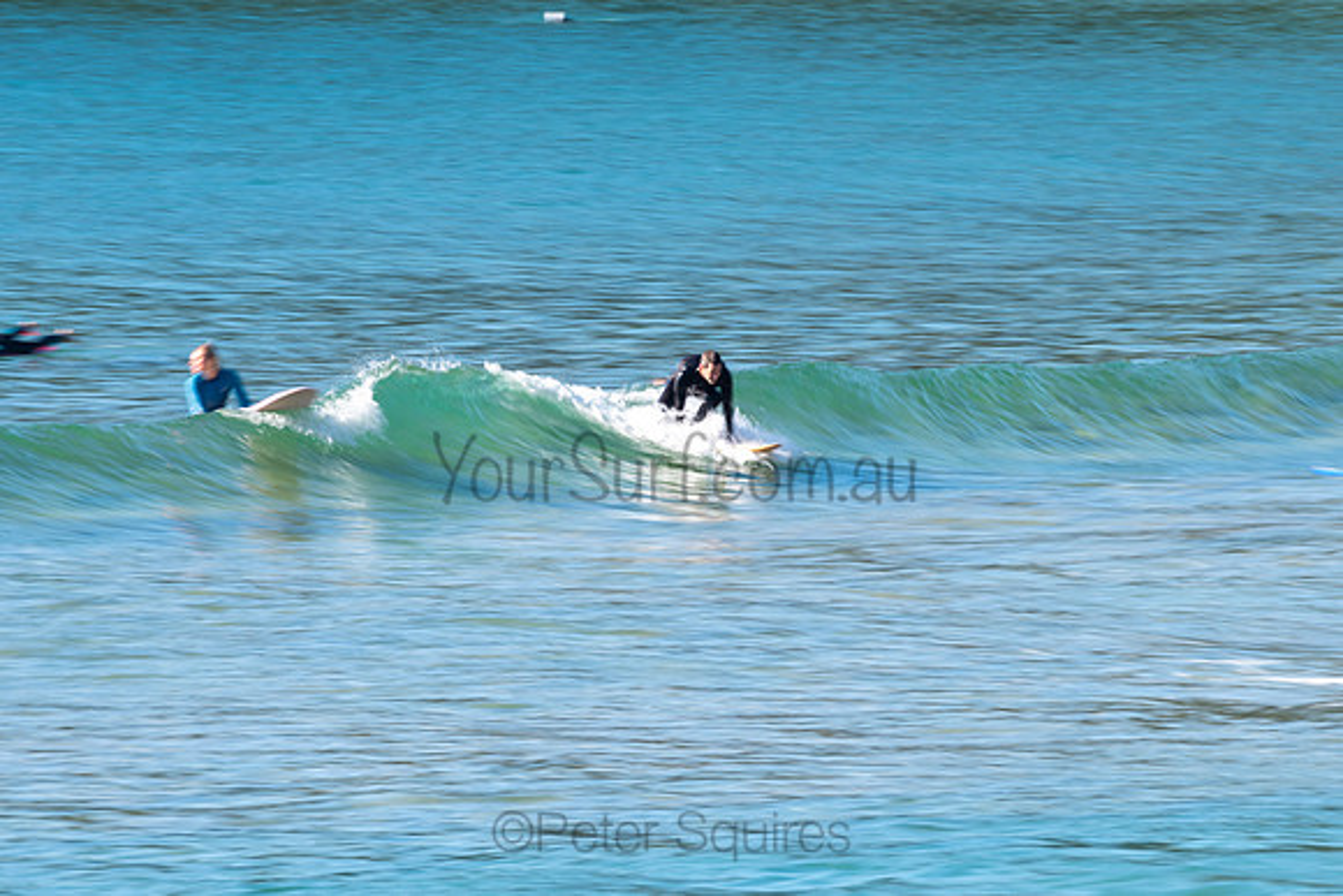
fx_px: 22334
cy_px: 438
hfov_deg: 3.4
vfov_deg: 2.3
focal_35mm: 599
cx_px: 687
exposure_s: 1/20
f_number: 14
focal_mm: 500
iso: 31
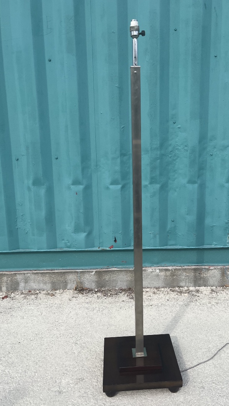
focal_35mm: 31
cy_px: 207
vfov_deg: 62.6
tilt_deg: -10.5
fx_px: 334
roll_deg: +1.4
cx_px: 139
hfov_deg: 37.6
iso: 50
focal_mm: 5.1
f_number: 1.6
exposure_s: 1/2755
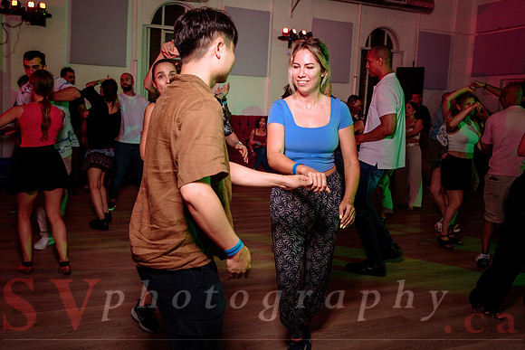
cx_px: 238
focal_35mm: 32
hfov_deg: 59.1
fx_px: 462
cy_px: 145
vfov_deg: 41.4
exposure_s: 1/80
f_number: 2.8
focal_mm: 27
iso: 800
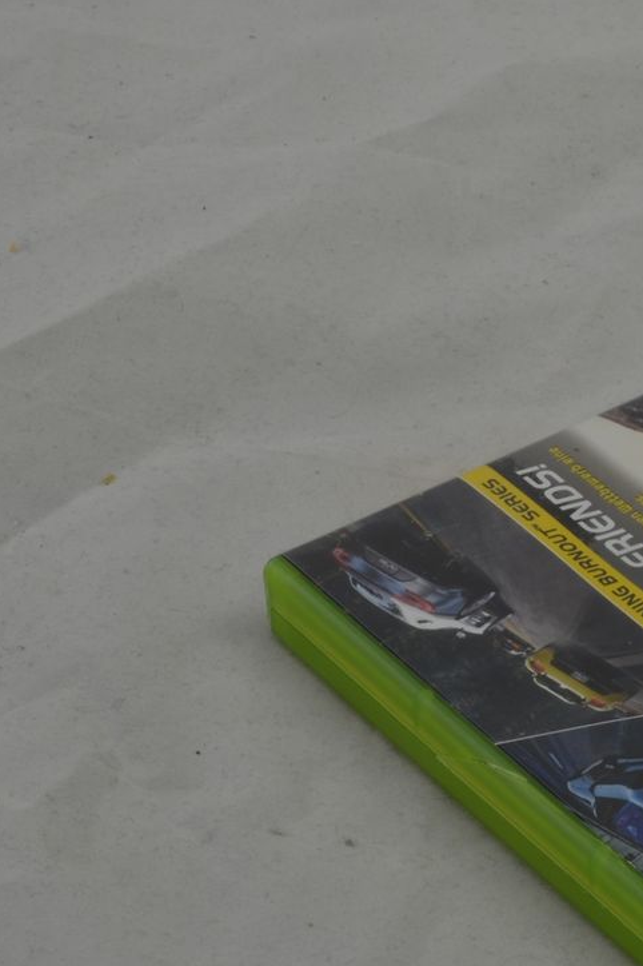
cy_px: 621
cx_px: 1109
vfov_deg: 13.8
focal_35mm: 149
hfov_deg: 8.9
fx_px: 3995
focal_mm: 40
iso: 100
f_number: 20
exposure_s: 1/3
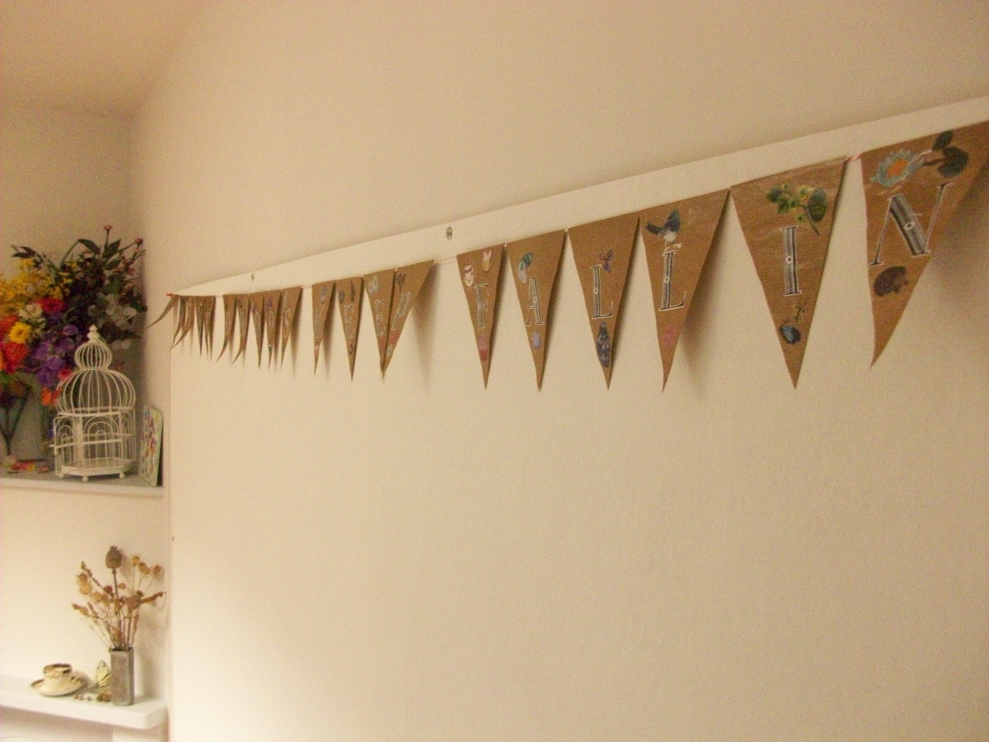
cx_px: 494
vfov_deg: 41.8
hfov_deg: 54.0
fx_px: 971
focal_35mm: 34
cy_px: 371
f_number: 2.8
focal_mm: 5.7
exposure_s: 1/33.1
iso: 400
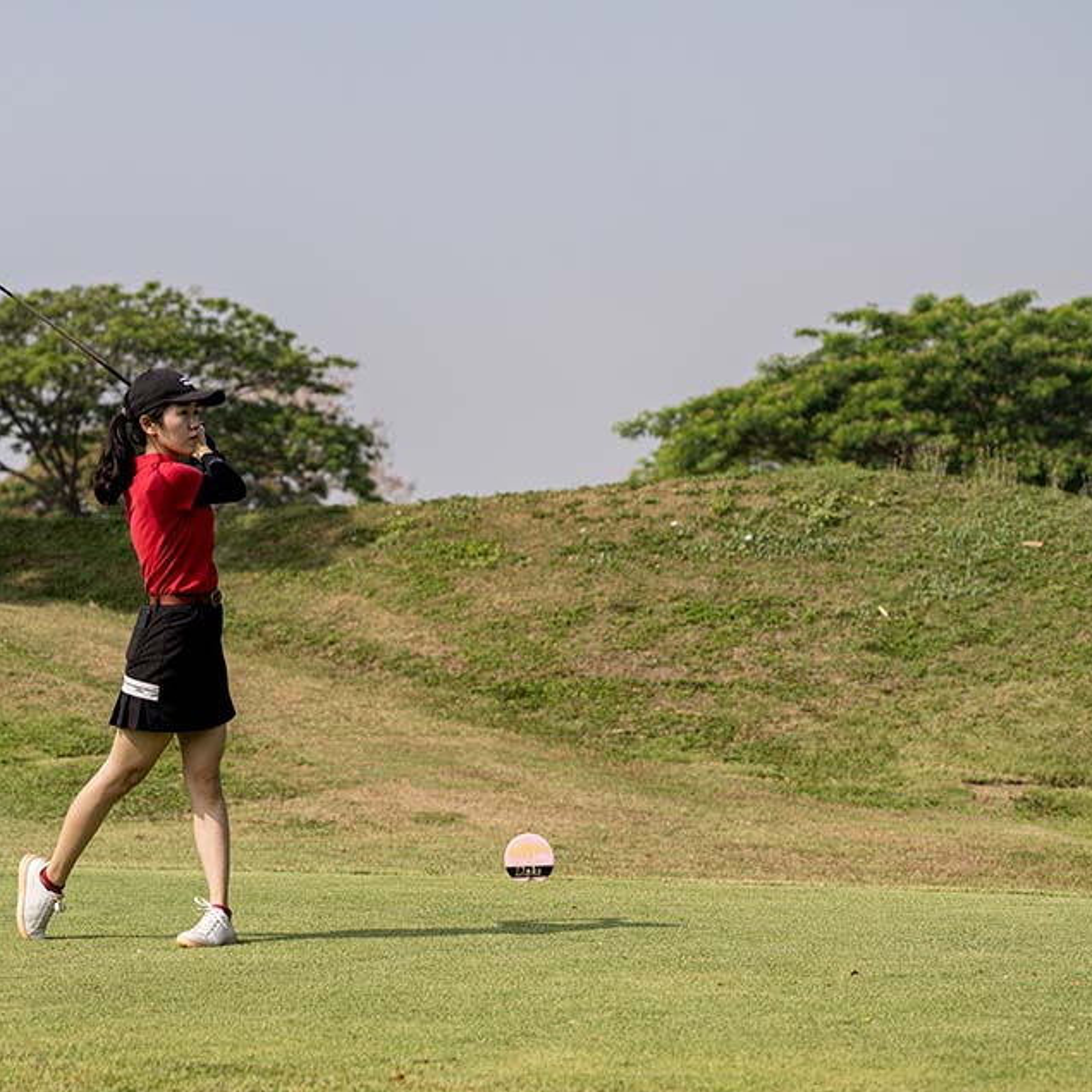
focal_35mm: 99
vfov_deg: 17.6
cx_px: 328
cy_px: 545
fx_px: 3533
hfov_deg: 17.5
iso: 280
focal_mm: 77
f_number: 4
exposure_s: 1/2500
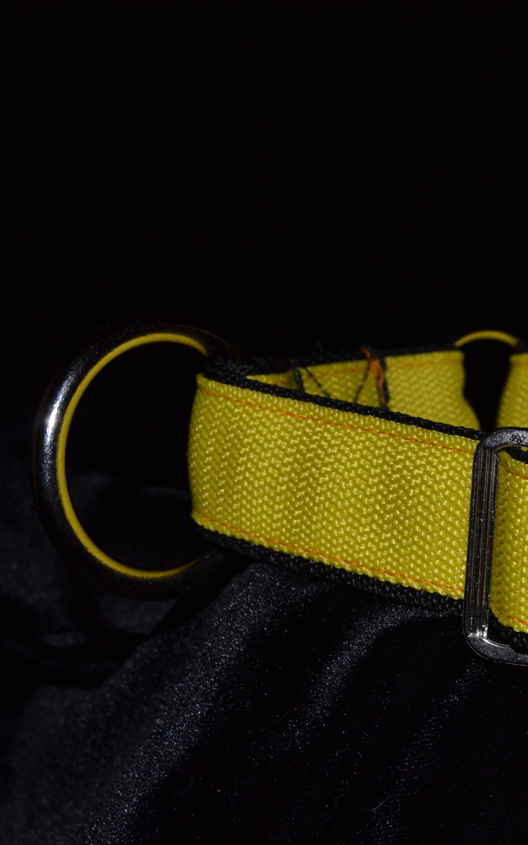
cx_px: 528
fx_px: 1588
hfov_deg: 18.4
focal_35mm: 69
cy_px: 423
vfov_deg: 29.8
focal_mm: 30
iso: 100
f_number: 8
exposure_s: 1/60
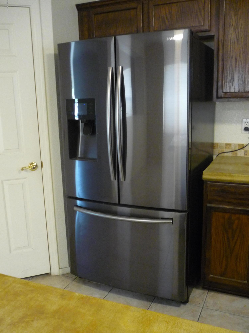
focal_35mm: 33
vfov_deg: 55.4
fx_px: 317
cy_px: 166
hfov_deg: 42.9
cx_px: 124
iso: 400
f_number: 2.8
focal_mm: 5.5
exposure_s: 1/13
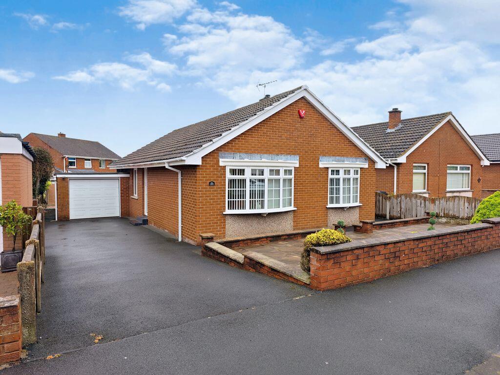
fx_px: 332
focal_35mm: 23
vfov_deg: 58.9
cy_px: 188
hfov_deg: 73.9
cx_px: 250
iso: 50
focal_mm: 8.72
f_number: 2
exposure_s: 1/1400
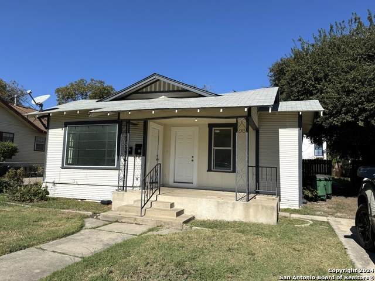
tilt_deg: +6.5
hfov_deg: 71.6
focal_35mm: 24
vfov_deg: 56.8
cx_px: 188
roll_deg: -1.6
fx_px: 260
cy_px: 140
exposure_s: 1/7092
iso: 80
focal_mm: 6.76
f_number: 1.78
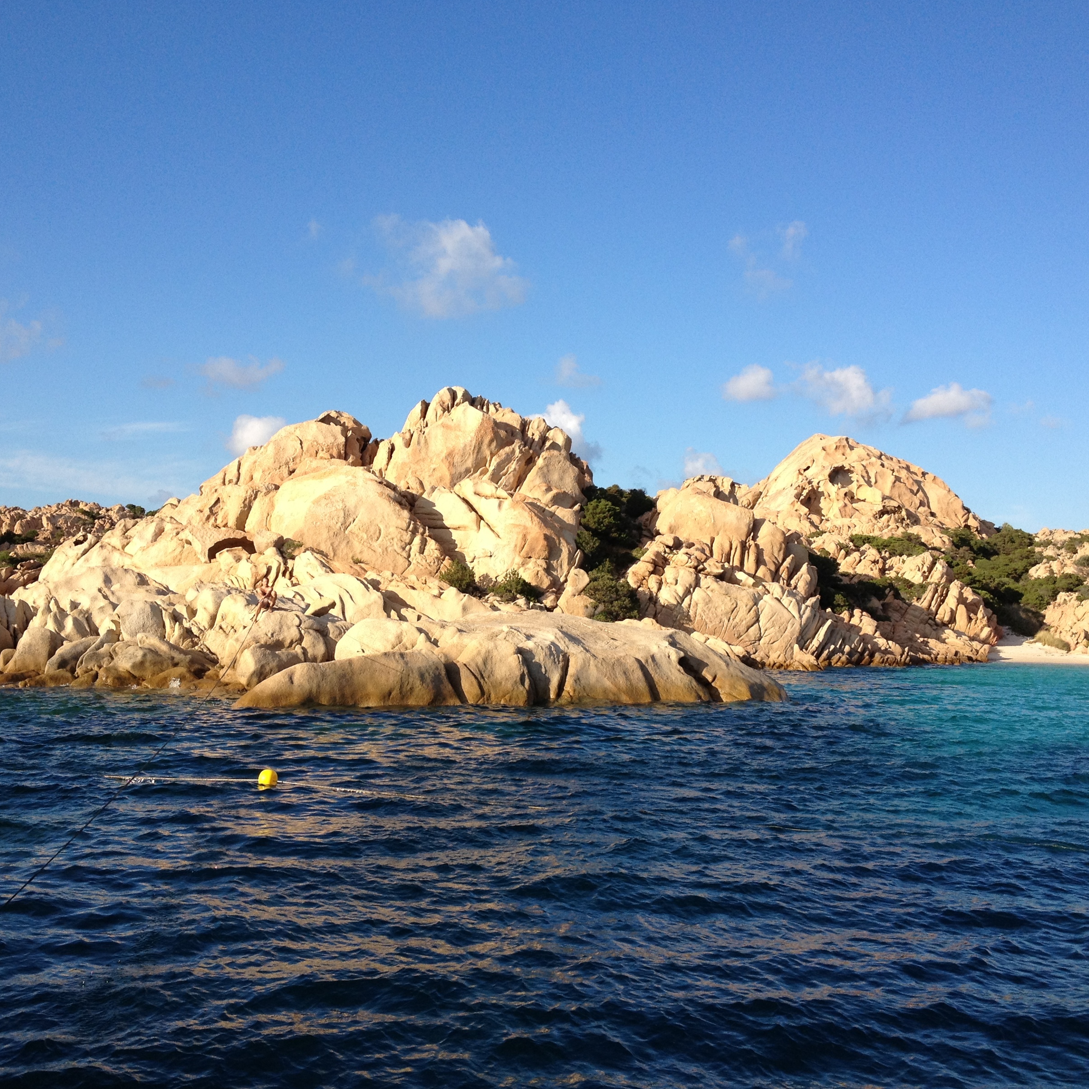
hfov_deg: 40.0
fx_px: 1495
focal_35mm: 42
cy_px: 539
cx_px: 514
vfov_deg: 40.0
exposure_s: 1/1346
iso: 64
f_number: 2.4
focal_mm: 4.28
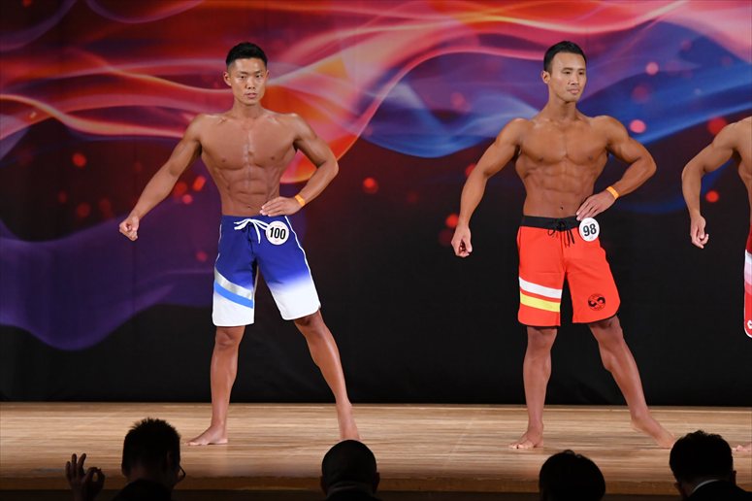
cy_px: 250
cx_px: 376
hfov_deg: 9.5
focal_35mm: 217
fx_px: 4531
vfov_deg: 6.3
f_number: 5.6
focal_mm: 145
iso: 3200
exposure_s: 1/400
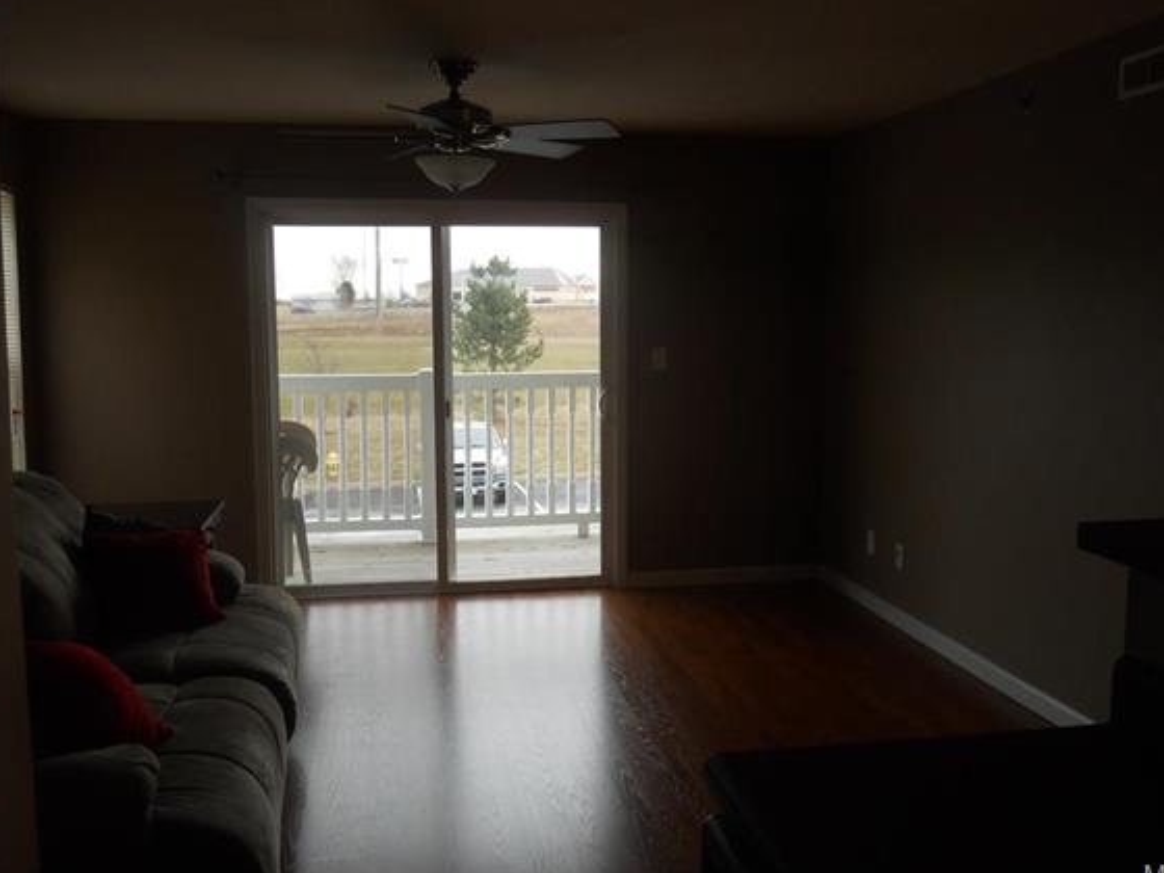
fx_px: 1076
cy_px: 397
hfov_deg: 56.8
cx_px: 576
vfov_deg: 44.1
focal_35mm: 32
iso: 200
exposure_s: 1/250
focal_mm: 5
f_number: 2.7
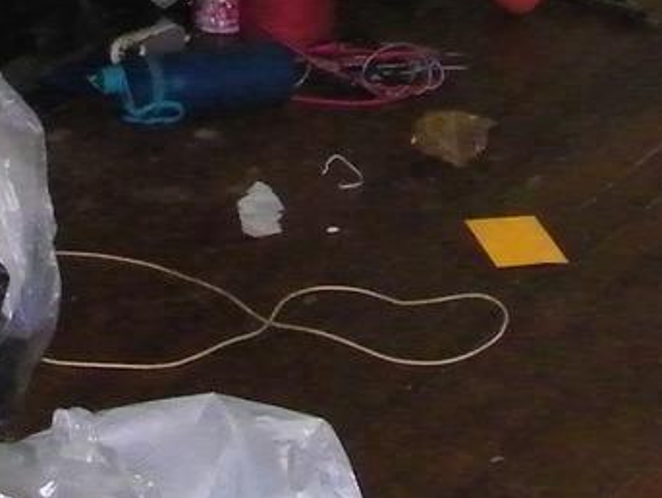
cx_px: 257
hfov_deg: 11.8
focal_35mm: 167
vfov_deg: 8.4
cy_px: -533
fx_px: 3197
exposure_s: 1/30
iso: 400
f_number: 3.5
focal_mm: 5
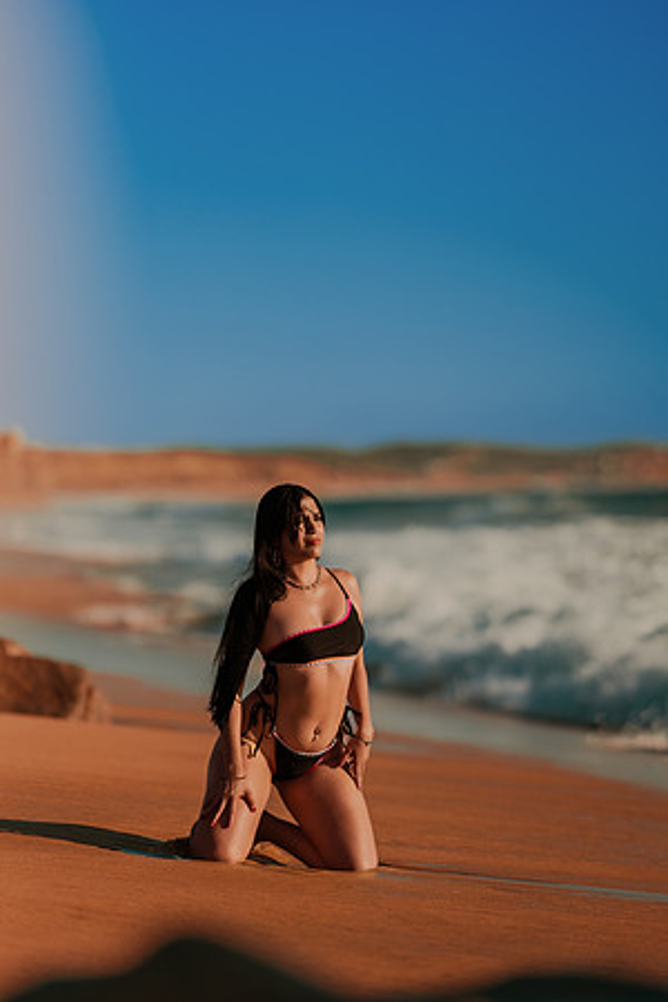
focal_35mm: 135
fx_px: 3757
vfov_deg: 15.2
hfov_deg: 10.2
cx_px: 334
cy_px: 501
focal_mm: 135
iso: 50
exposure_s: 1/8000
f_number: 2
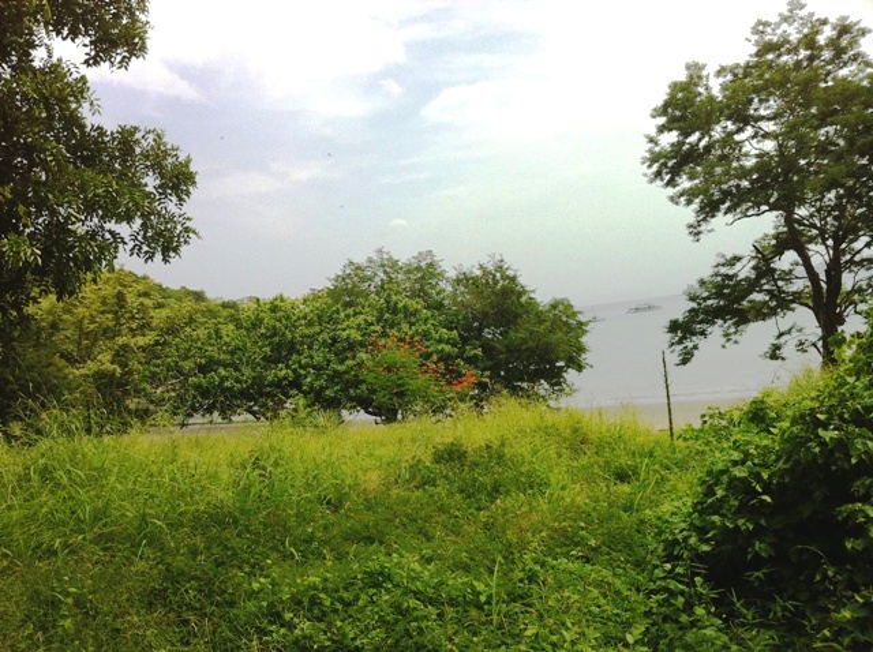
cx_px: 436
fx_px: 881
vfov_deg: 40.6
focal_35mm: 35
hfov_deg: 52.7
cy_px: 326
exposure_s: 1/1885
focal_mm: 3.85
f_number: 2.8
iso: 80
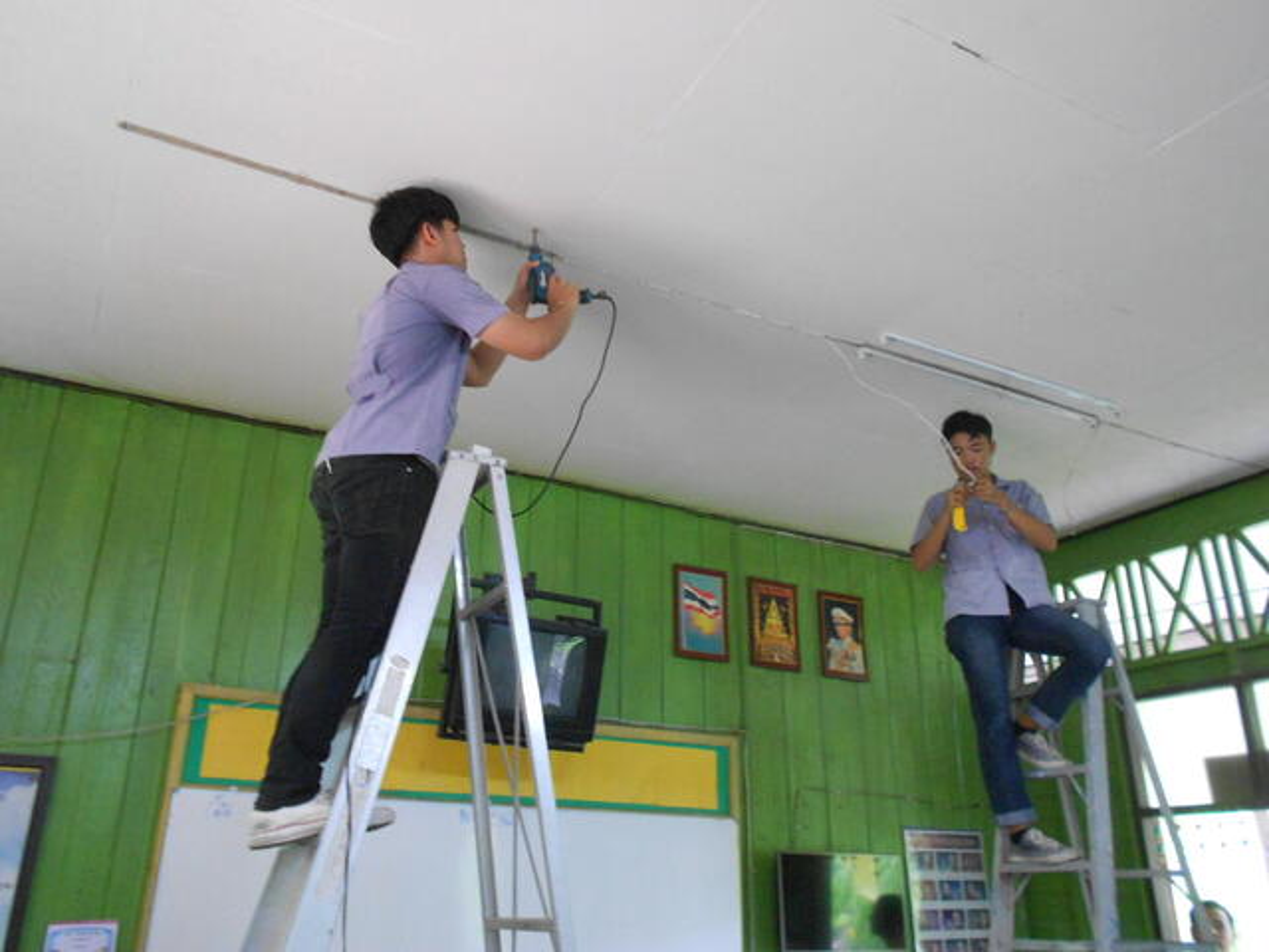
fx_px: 1063
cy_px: 476
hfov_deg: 61.7
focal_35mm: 29
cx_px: 634
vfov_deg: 48.2
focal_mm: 5.3
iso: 400
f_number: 3.4
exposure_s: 1/13
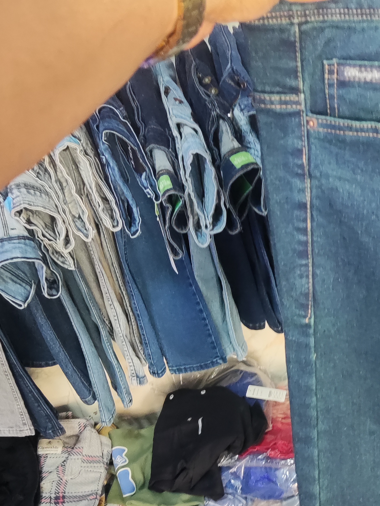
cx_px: 366
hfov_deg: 25.4
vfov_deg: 34.6
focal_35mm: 55
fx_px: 805
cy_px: 336
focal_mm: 4.74
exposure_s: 1/50
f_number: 1.79
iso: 270
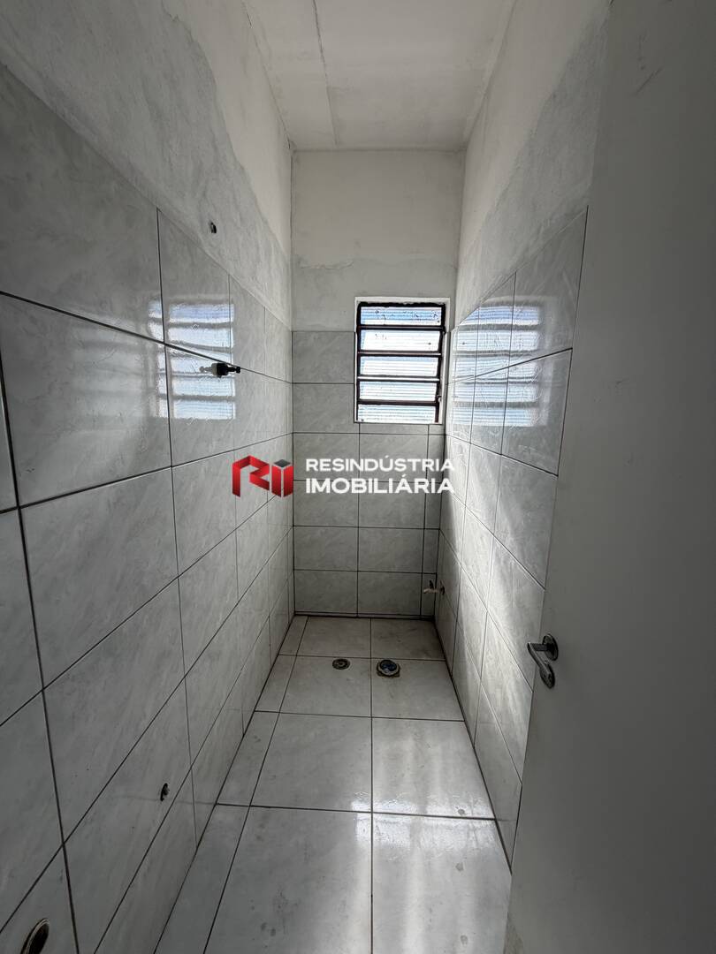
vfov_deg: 102.1
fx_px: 386
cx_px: 358
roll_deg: -3.7
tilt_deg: -7.4
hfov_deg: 85.7
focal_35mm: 14
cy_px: 477
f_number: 2.2
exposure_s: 1/130
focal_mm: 2.22
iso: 40
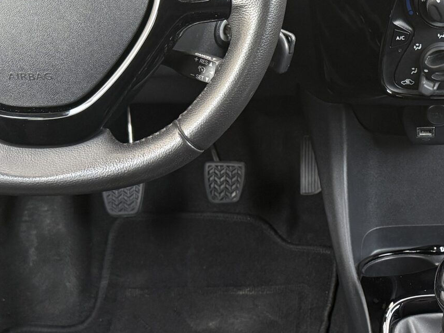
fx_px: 924
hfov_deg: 25.9
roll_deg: +0.8
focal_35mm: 72
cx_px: 423
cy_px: 172
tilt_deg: -31.1
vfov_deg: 20.4
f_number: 1.78
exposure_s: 1/84
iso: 200
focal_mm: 6.76
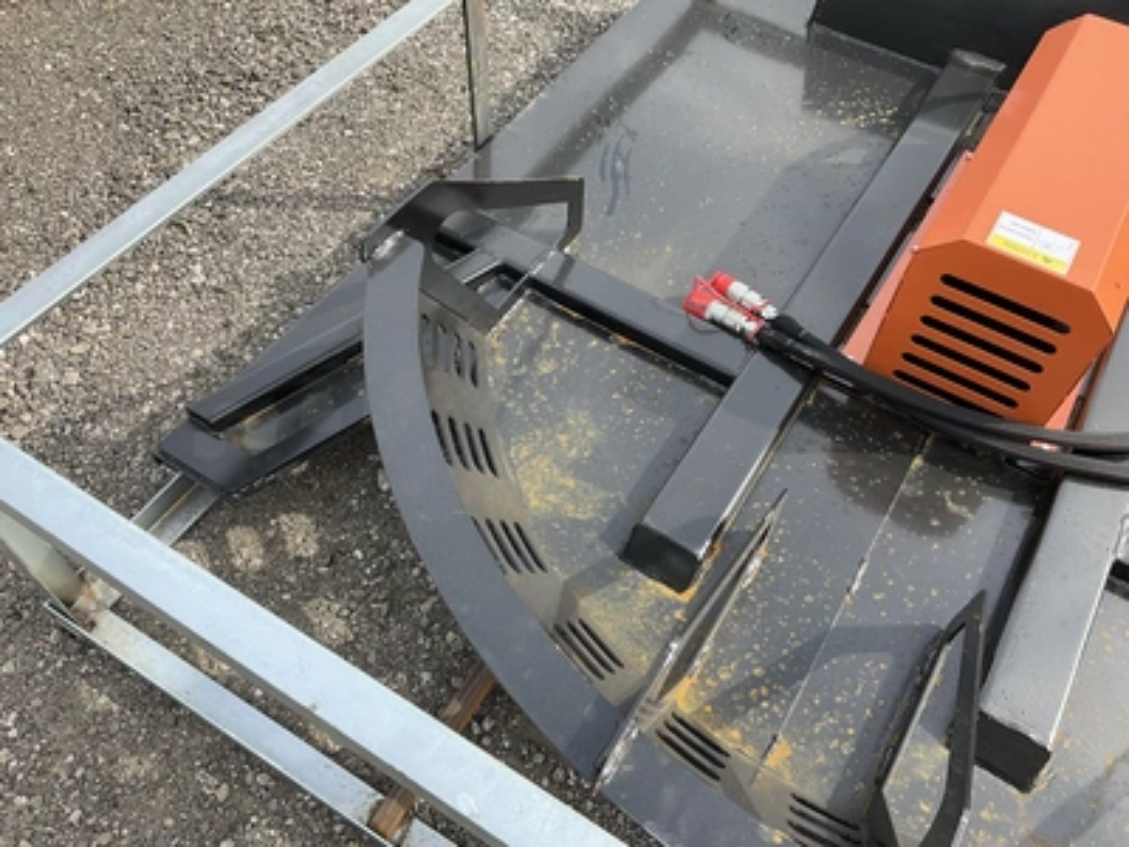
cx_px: 564
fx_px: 946
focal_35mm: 29
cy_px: 424
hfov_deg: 61.7
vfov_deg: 48.2
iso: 25
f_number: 1.8
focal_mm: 3
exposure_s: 1/551
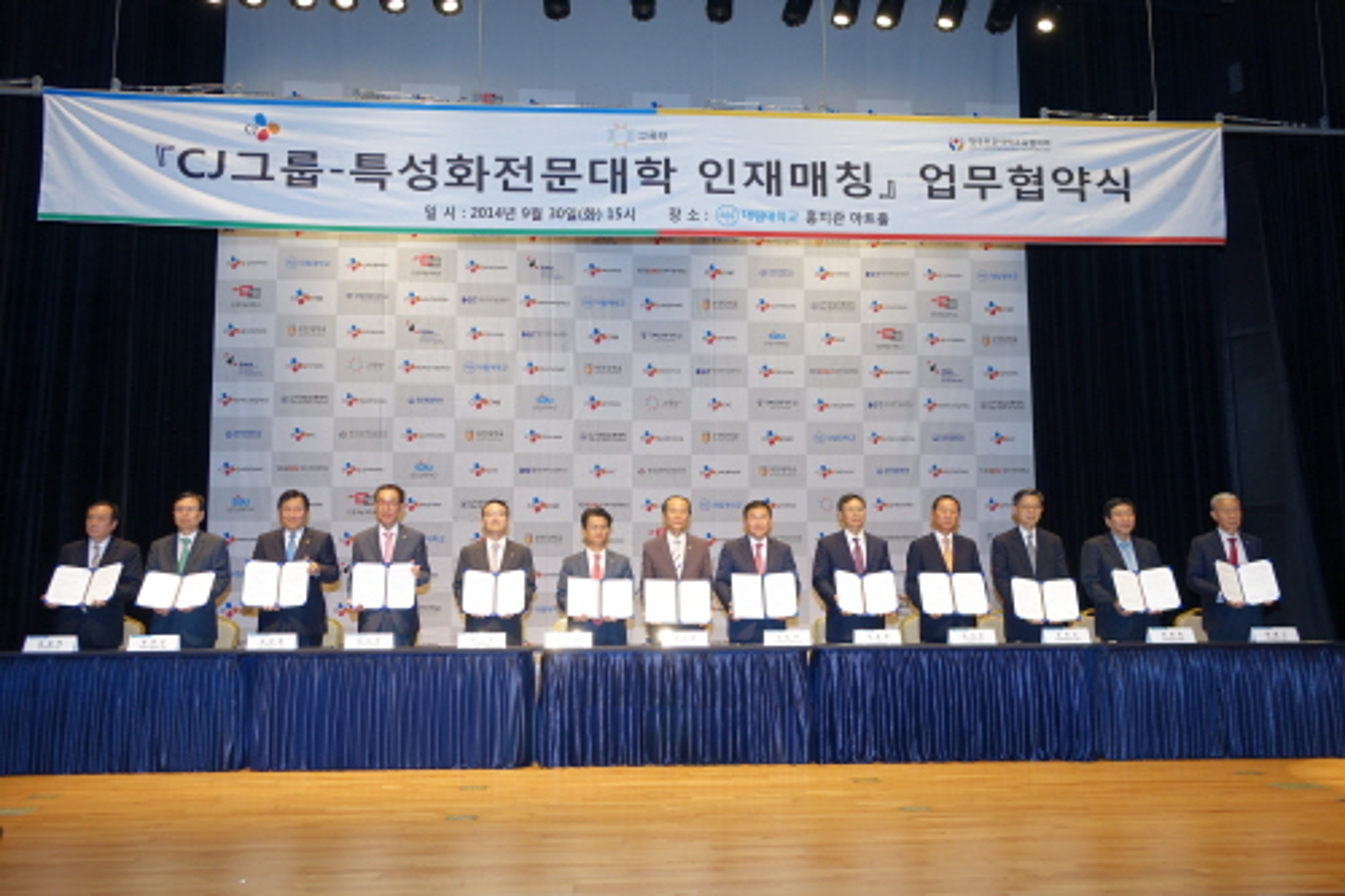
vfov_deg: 43.6
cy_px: 448
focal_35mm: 30
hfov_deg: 61.9
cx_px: 672
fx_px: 1120
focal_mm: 10.91
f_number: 2.8
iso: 125
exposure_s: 1/40
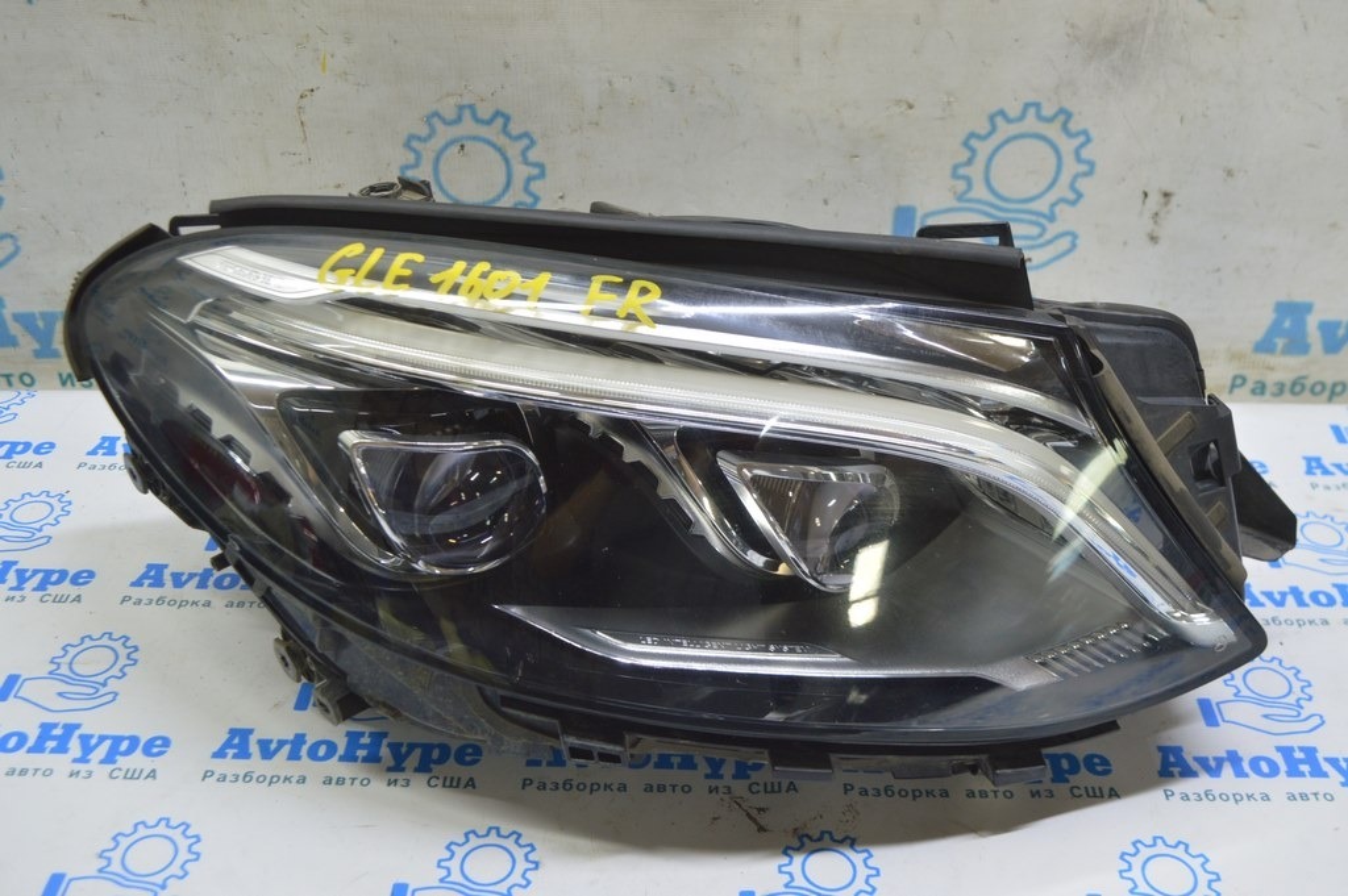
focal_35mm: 40
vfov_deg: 33.0
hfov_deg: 48.0
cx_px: 674
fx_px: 1515
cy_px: 448
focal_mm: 27
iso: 400
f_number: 5.6
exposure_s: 1/20
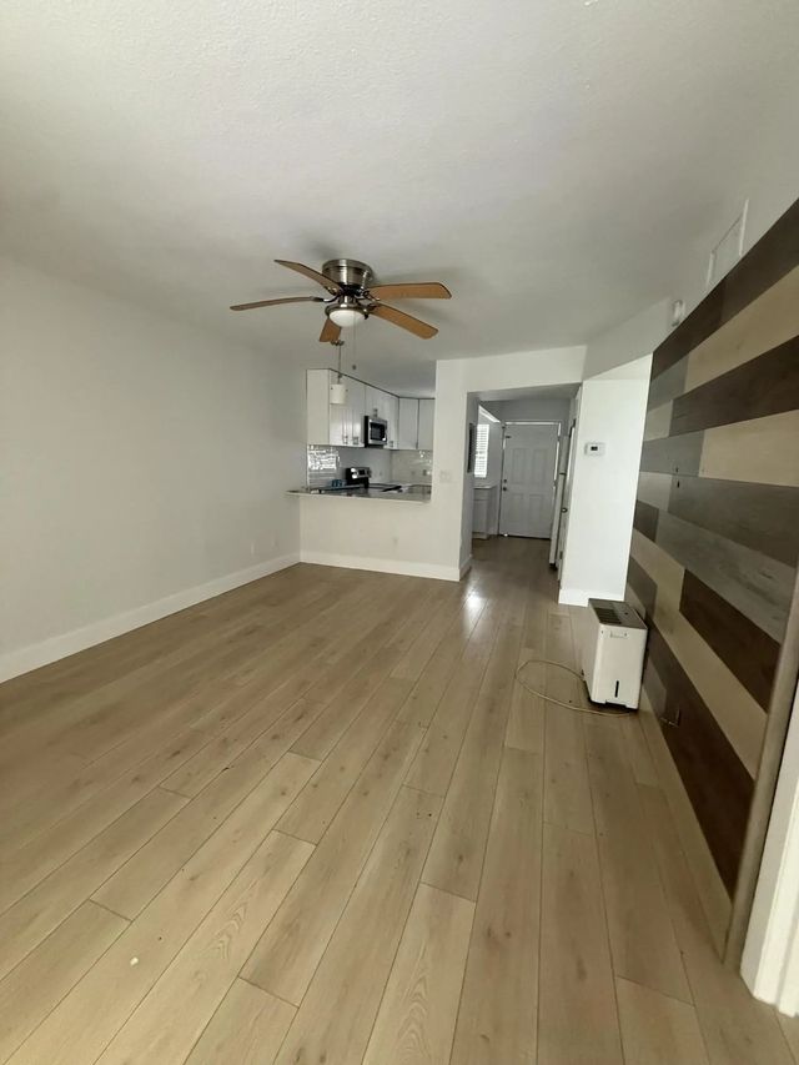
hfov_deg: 85.7
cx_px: 400
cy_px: 532
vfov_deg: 102.1
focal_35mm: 14
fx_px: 431
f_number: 2.2
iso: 800
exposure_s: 1/60
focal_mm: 2.22
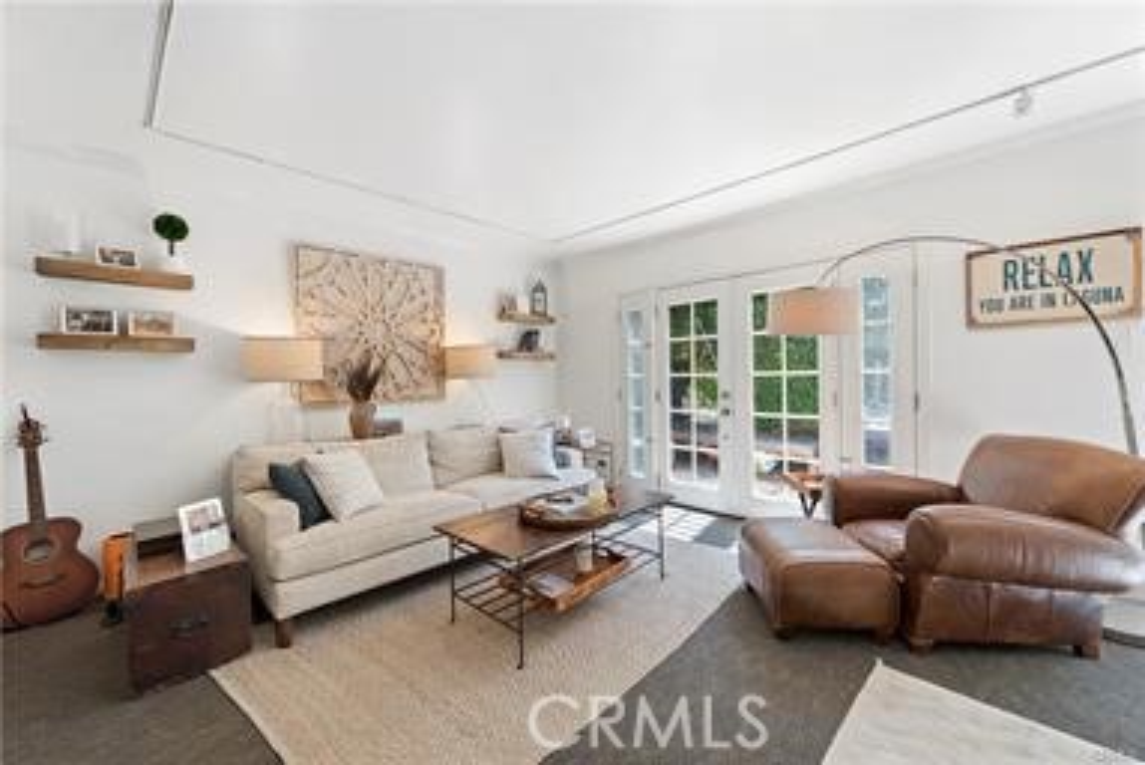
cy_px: 382
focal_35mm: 14
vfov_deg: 81.3
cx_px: 572
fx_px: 446
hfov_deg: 104.2
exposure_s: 1/10
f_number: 7.1
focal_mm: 14
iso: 250
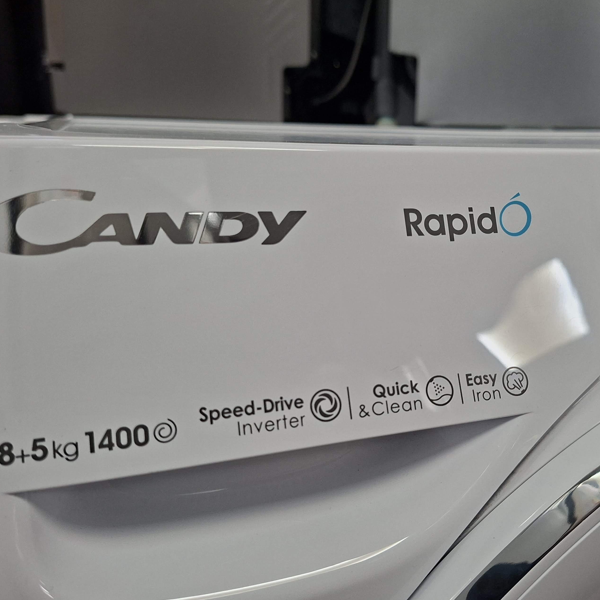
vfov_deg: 51.1
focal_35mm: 32
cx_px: 382
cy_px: 313
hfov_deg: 50.5
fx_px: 628
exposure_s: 1/100
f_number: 1.8
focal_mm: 5.54
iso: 125
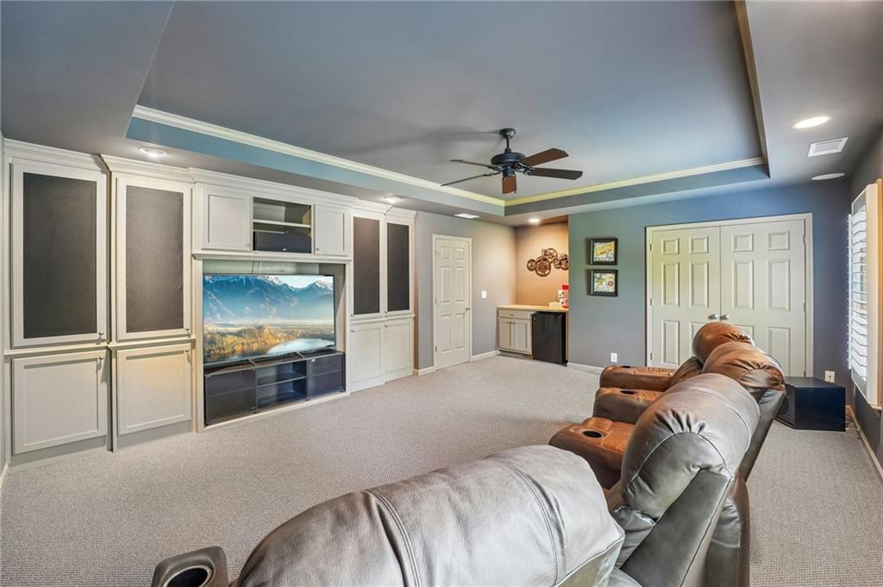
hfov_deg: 104.3
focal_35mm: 14
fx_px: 343
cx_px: 442
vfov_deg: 81.1
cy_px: 294
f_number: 8
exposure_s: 1/3.33
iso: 640
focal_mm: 14
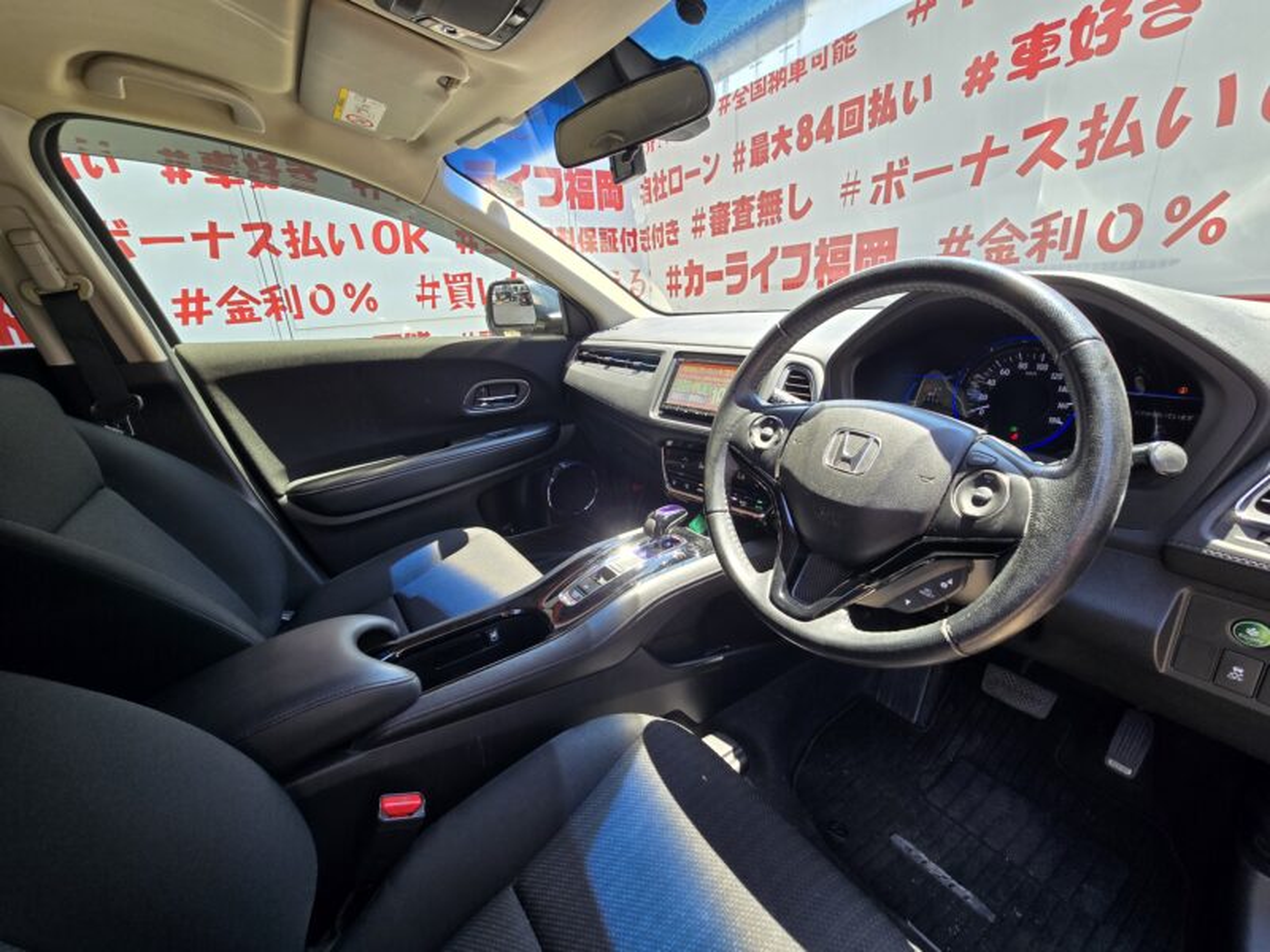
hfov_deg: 106.2
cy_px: 476
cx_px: 635
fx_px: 477
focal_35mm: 13
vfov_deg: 89.9
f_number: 2.2
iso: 50
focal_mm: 2.2
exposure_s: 1/133
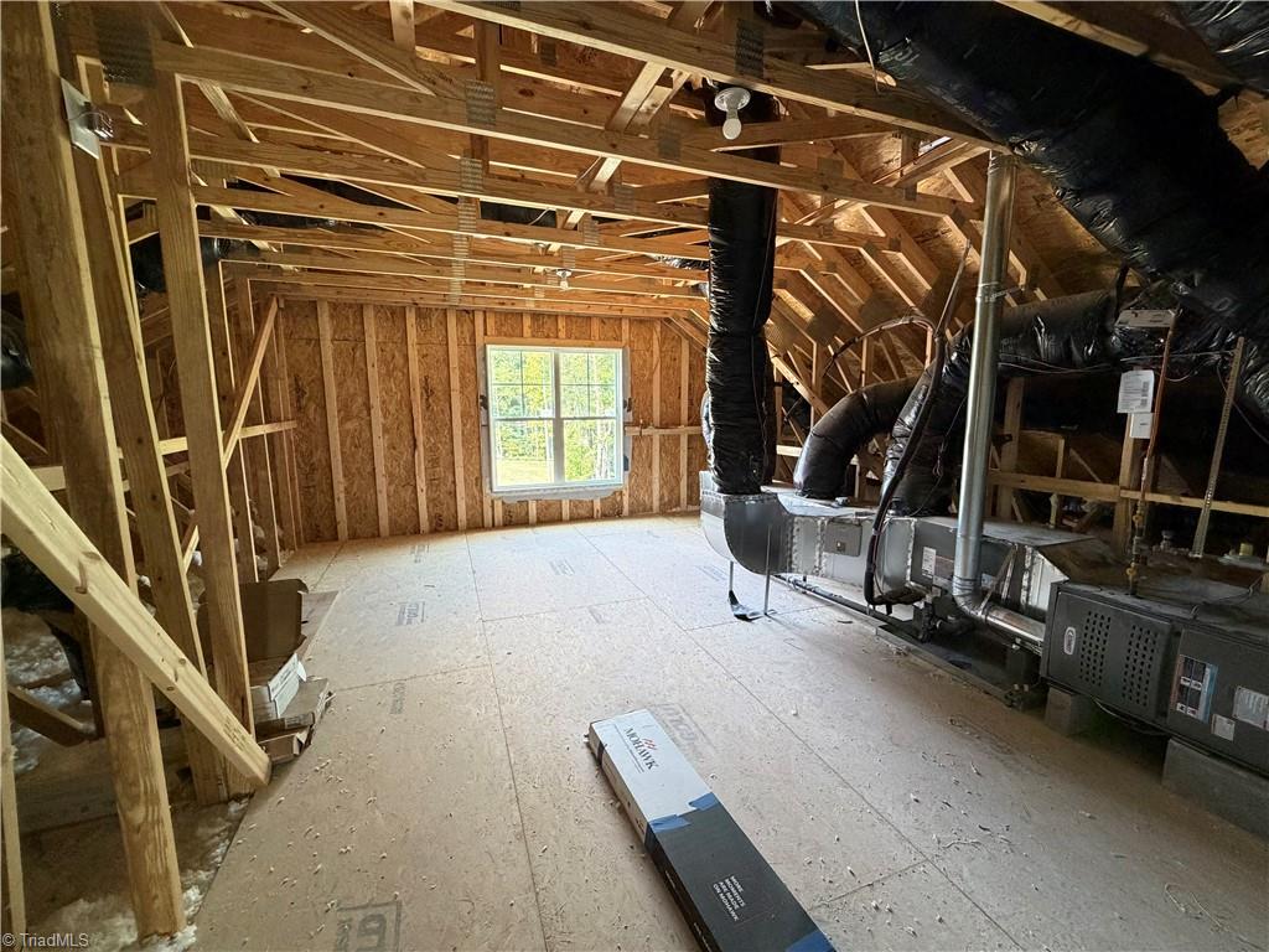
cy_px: 476
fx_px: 513
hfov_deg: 102.1
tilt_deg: -8.7
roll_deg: +0.7
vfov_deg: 85.7
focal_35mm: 14
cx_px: 634
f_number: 2.2
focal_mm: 2.22
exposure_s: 1/60
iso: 500
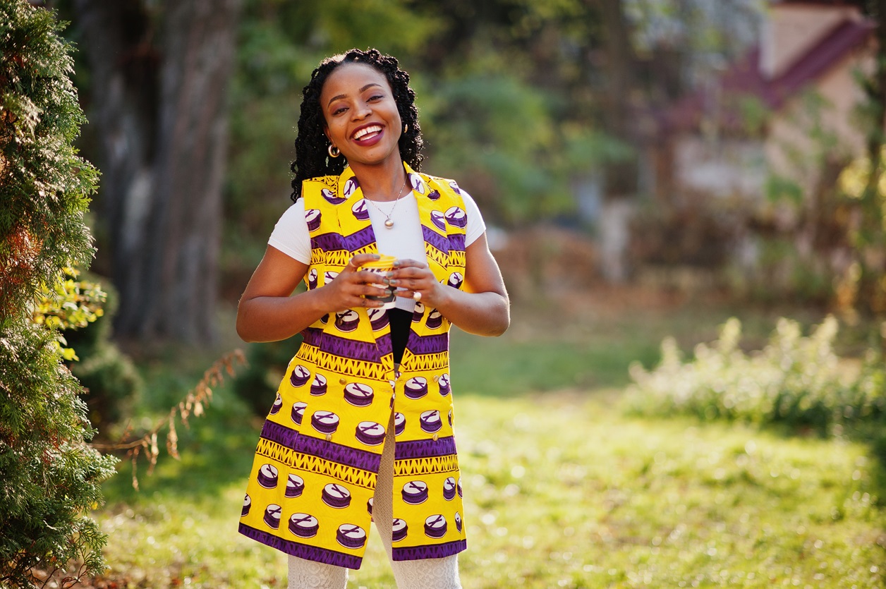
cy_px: 294
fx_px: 2090
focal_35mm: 85
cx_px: 443
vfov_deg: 16.0
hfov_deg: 23.9
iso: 200
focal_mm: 85
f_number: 1.4
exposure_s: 1/2000
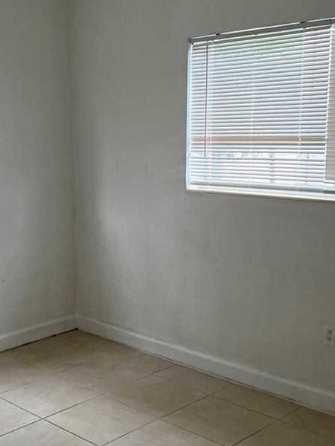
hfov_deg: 27.4
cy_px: 236
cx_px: 62
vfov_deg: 36.8
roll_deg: +2.7
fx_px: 671
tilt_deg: -7.2
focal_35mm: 52
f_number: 1.5
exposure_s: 1/155
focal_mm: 5.7
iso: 50
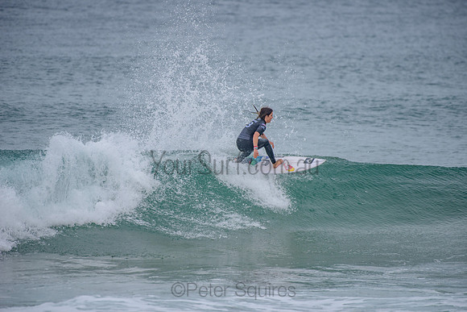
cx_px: 234
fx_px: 6487
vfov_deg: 2.8
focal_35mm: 500
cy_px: 156
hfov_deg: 4.1
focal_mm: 500
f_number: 5.6
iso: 280
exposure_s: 1/2000
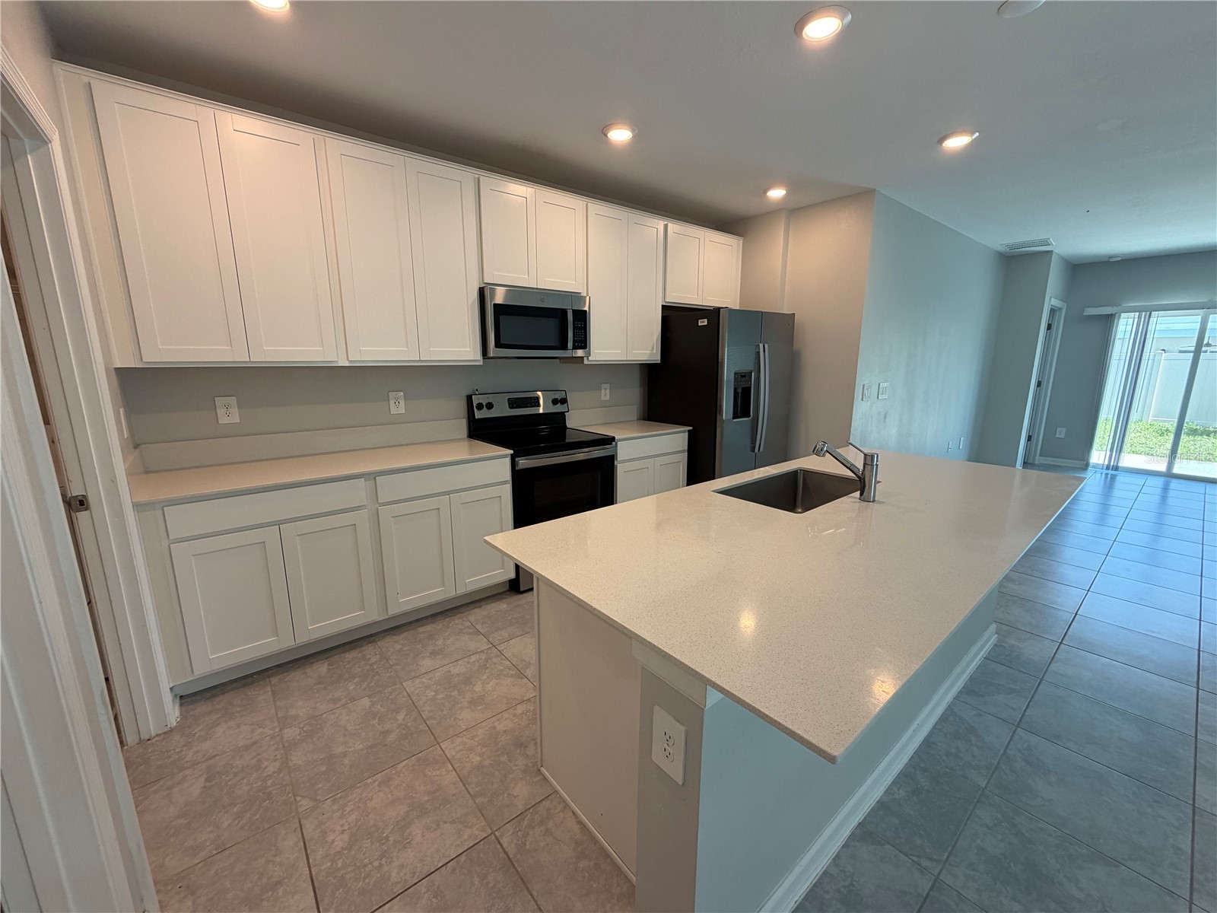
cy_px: 456
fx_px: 492
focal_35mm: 14
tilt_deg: -11.5
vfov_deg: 85.7
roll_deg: +0.4
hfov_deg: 102.1
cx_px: 608
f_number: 2.2
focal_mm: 2.22
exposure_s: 1/120
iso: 125
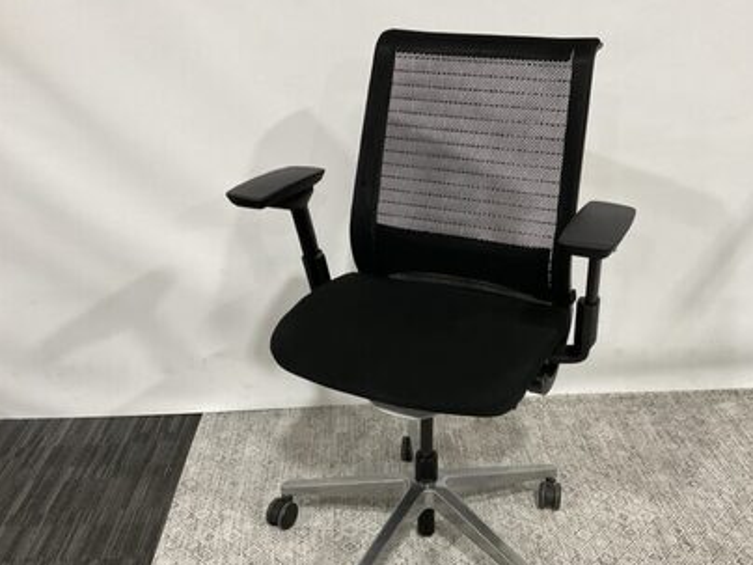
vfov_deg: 39.5
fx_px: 783
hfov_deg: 51.2
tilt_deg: -27.7
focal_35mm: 36
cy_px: 337
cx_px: 421
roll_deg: -0.8
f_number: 1.8
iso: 125
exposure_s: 1/50
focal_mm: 3
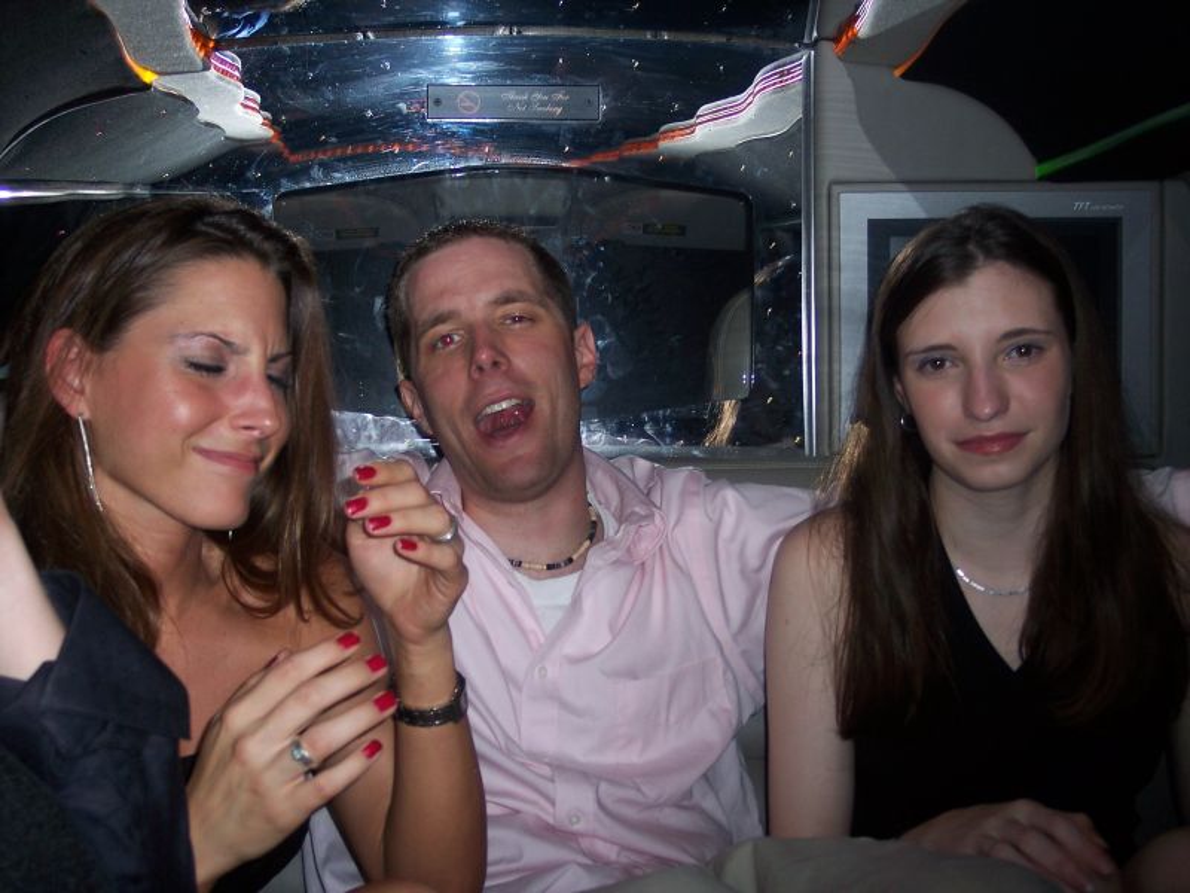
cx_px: 595
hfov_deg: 36.8
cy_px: 446
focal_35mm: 52
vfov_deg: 28.0
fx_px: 1788
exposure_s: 1/60
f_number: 3.4
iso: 100
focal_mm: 10.7
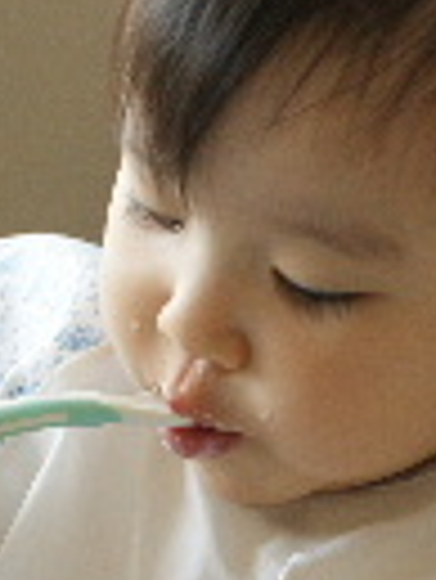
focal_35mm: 143
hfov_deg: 10.4
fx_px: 2398
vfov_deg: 13.7
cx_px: 290
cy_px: 443
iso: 400
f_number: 4.5
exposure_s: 1/40
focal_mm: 28
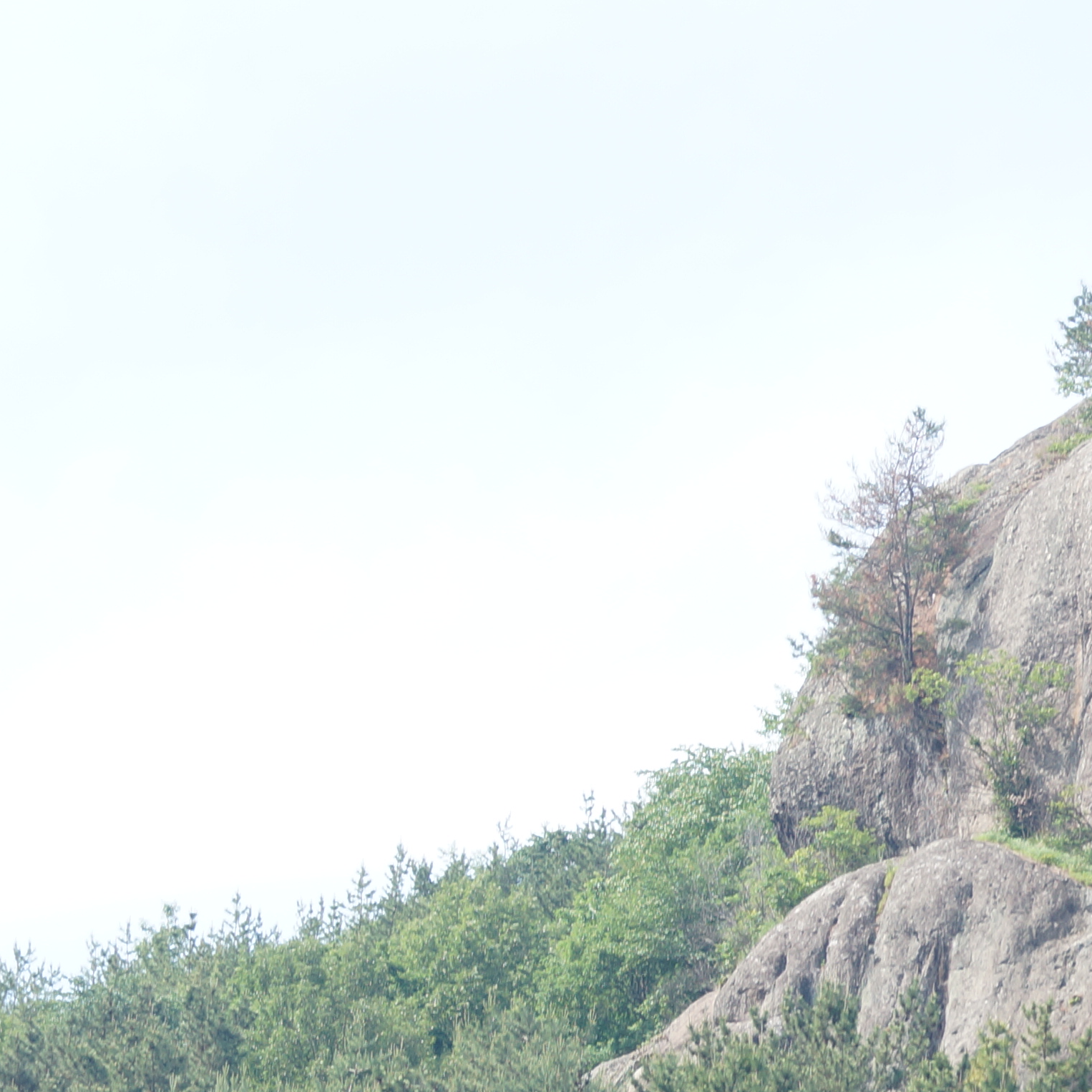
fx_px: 7317
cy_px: 938
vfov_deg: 8.5
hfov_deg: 8.3
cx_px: 1655
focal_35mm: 205
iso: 100
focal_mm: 50
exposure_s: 1/125
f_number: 6.3
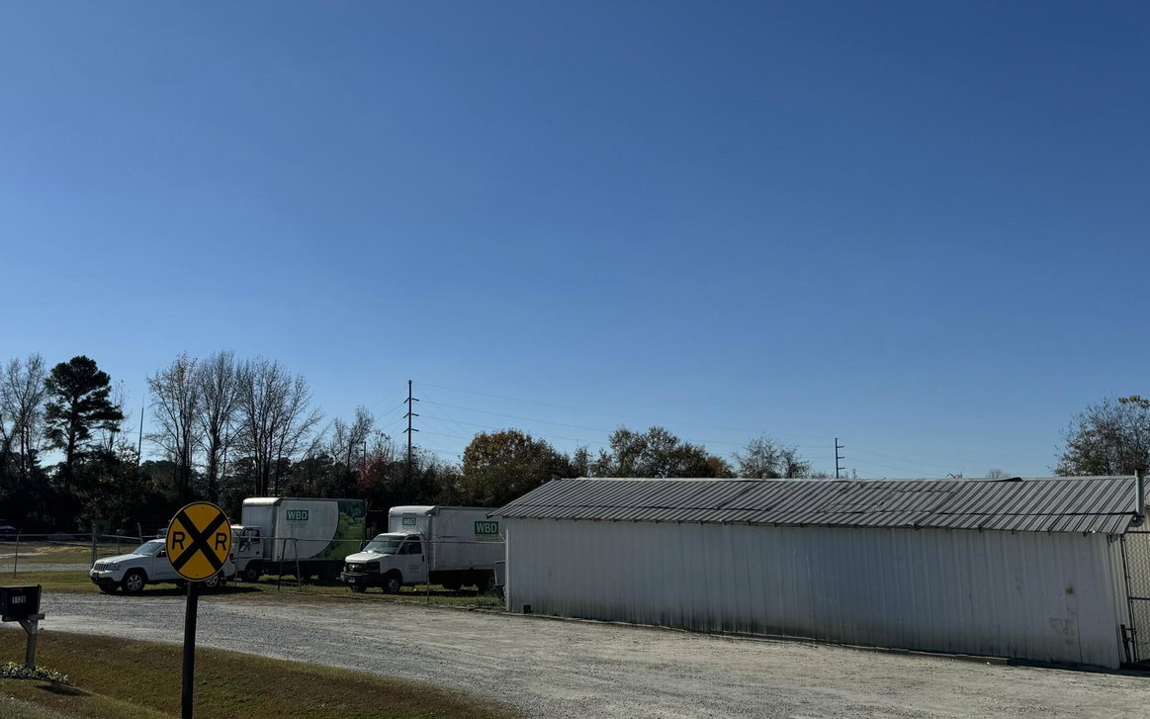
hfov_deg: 54.7
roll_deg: -2.2
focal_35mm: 35
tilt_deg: +10.5
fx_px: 1097
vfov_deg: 36.2
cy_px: 295
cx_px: 436
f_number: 1.78
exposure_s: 1/10417
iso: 80
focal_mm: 6.76
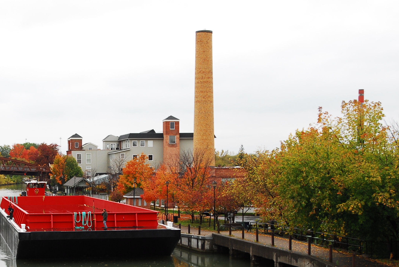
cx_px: 69
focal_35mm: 70
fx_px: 777
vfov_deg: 19.3
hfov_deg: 28.1
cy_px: 213
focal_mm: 26
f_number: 5.6
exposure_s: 1/40
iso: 200
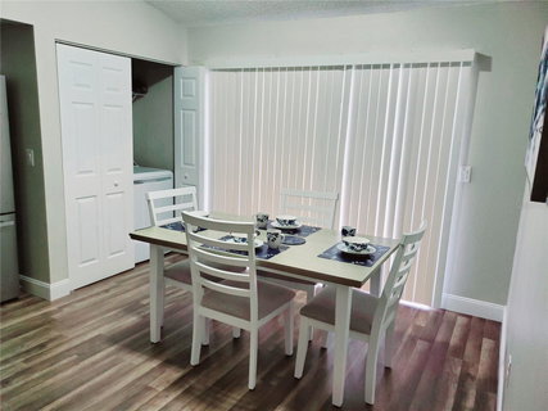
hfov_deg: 67.3
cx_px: 274
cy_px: 206
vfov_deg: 53.0
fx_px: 411
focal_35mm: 26
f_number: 1.5
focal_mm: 4.3
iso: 250
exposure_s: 1/60.2
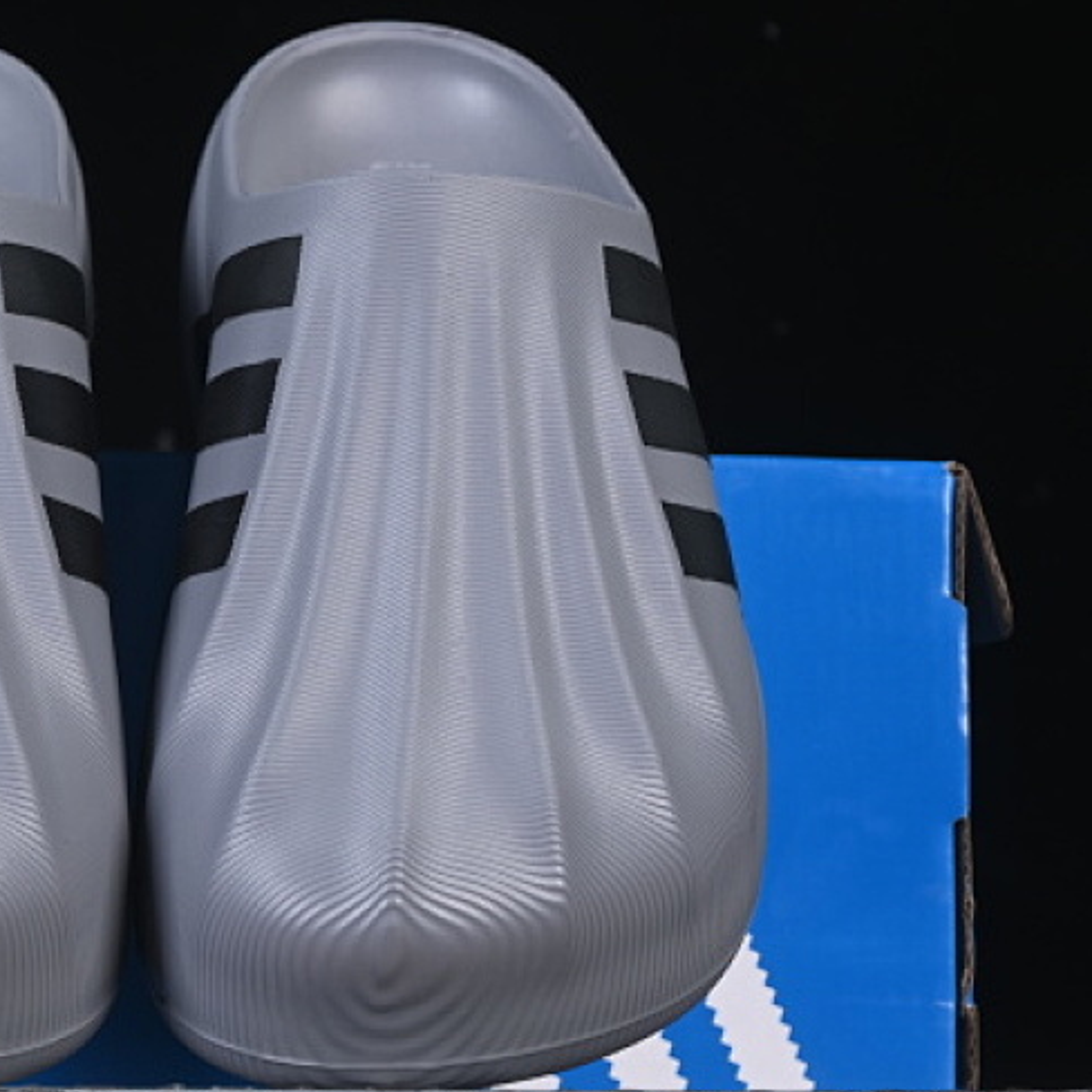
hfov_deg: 12.3
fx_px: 5032
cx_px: 128
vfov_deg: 12.4
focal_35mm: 141
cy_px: 586
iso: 160
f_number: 7.1
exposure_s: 1/80
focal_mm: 50
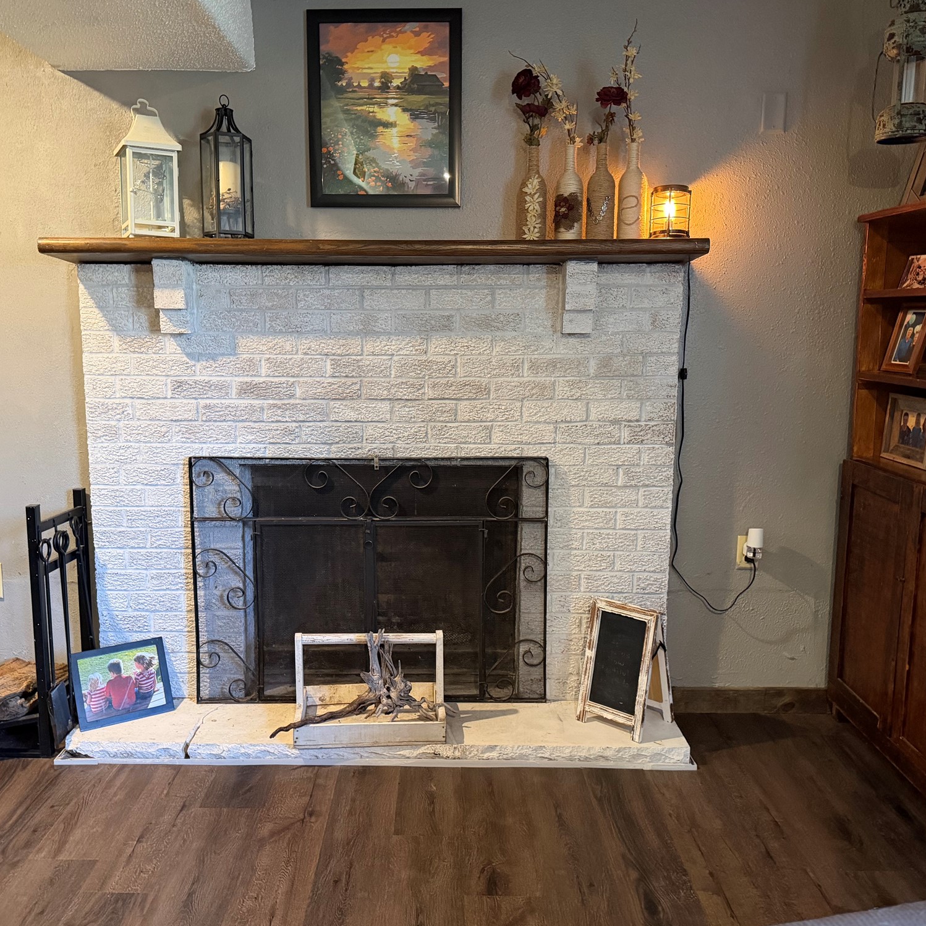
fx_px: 878
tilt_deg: -10.1
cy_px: 464
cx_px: 430
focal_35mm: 29
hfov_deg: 55.6
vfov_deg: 55.6
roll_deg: -0.6
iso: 640
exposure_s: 1/60
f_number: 1.78
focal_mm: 6.76
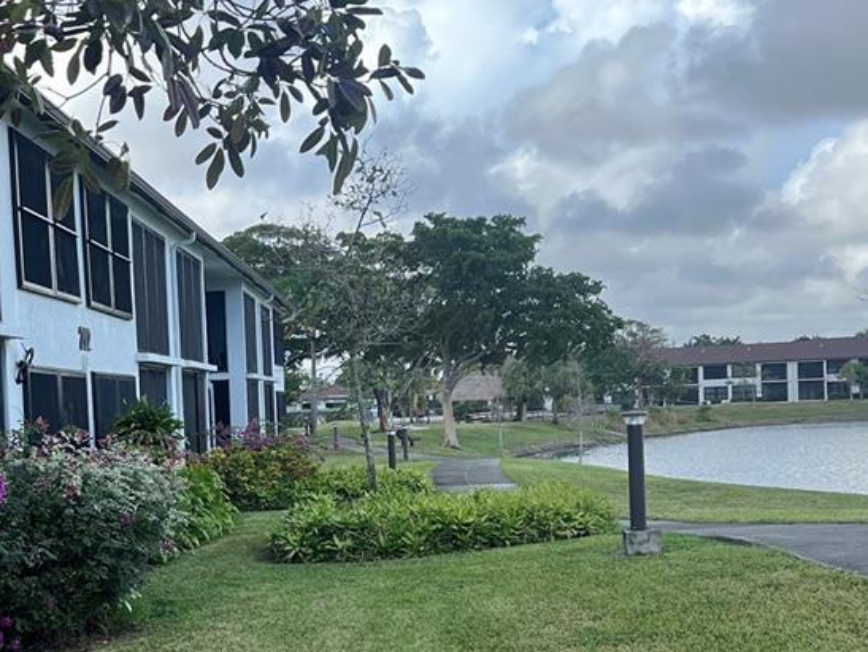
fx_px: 1430
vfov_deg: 25.5
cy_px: 470
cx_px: 251
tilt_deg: -2.3
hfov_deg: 33.3
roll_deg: +2.5
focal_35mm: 57
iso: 50
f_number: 1.5
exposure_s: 1/2083
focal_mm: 5.7
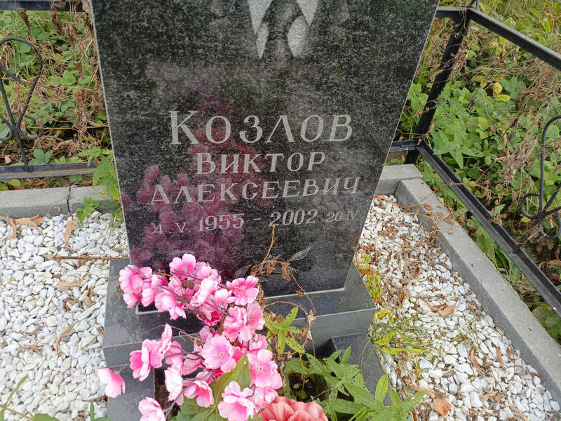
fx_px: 405
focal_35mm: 25
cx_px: 280
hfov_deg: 69.4
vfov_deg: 54.9
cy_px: 210
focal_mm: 4.76
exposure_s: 1/158
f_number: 1.69
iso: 110
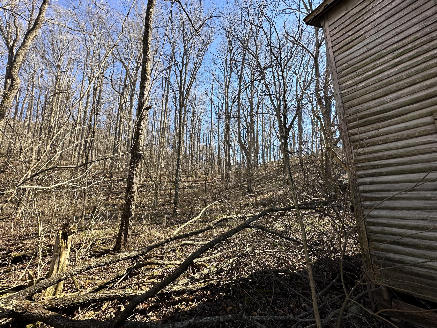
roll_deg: +0.2
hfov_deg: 102.1
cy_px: 164
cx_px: 218
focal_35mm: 14
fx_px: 177
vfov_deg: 85.7
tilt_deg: +12.4
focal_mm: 2.22
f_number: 2.2
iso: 40
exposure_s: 1/330
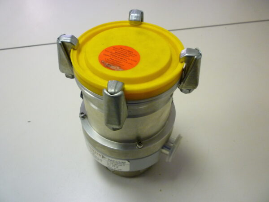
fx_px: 225
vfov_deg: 48.2
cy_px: 101
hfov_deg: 61.7
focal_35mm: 29
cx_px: 134
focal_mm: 5.2
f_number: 3.3
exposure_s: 1/30
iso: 400
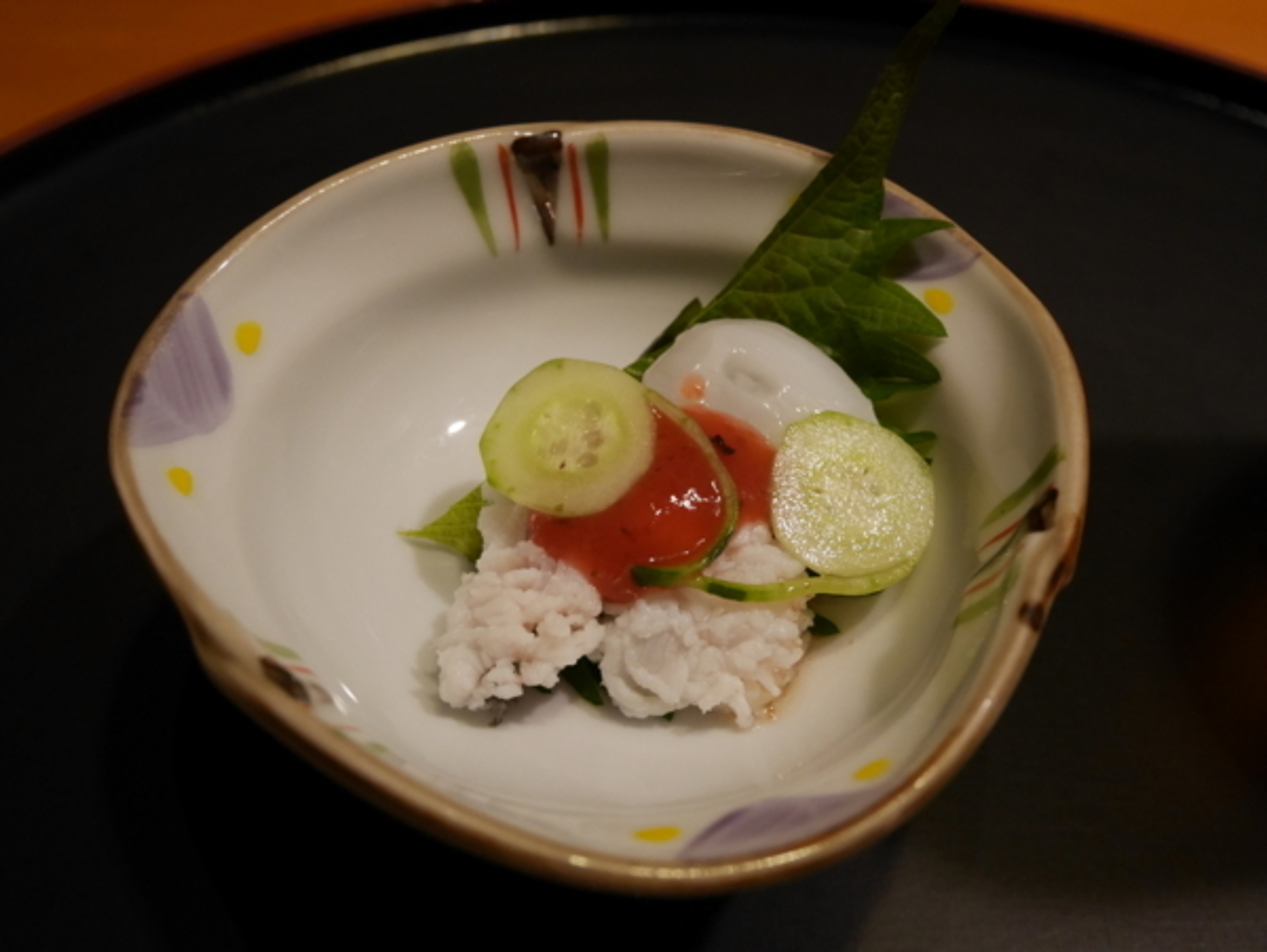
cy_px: 476
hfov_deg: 46.8
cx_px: 634
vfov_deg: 36.0
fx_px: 1465
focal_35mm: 40
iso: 1250
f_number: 4.6
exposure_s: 1/60
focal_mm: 20
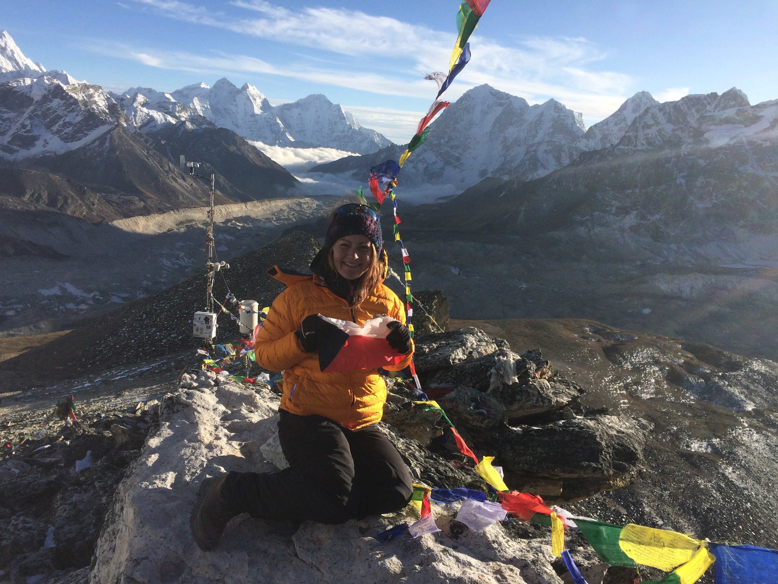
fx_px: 652
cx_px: 389
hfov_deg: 61.7
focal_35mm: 29
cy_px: 292
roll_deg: -2.9
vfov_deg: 48.2
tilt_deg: -13.4
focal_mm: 4.15
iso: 32
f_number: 2.2
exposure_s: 1/1786
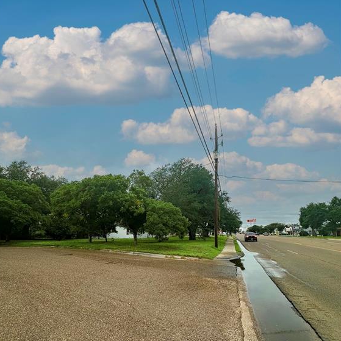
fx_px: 189
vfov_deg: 82.6
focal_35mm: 17
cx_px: 168
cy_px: 210
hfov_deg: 84.0
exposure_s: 1/800
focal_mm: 2.22
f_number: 2.2
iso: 40
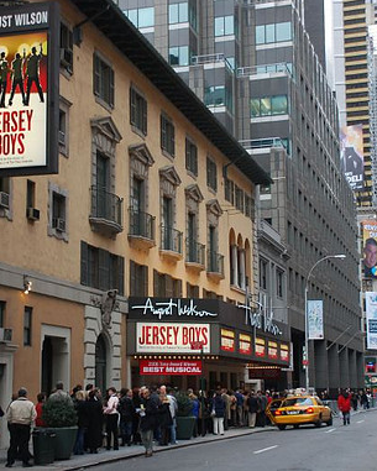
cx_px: 131
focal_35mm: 60
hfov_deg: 25.3
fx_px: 836
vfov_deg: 31.4
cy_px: 233
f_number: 5
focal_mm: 28
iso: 200
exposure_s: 1/60
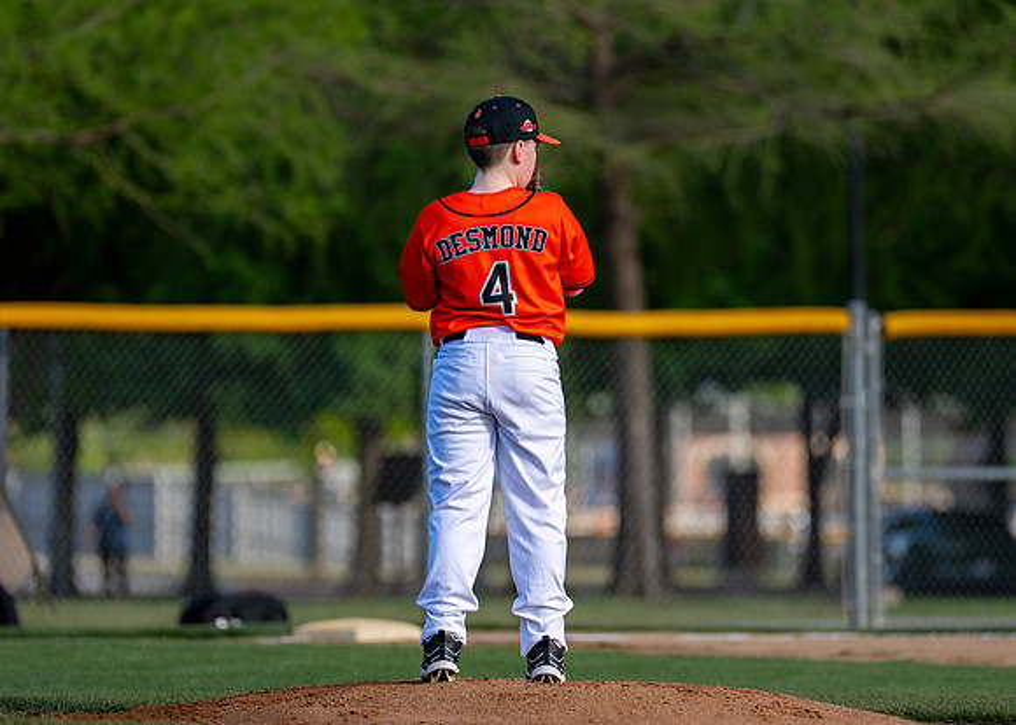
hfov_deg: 6.0
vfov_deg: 4.3
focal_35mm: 334
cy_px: 362
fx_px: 9649
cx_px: 526
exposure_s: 1/2500
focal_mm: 200
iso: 160
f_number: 2.8
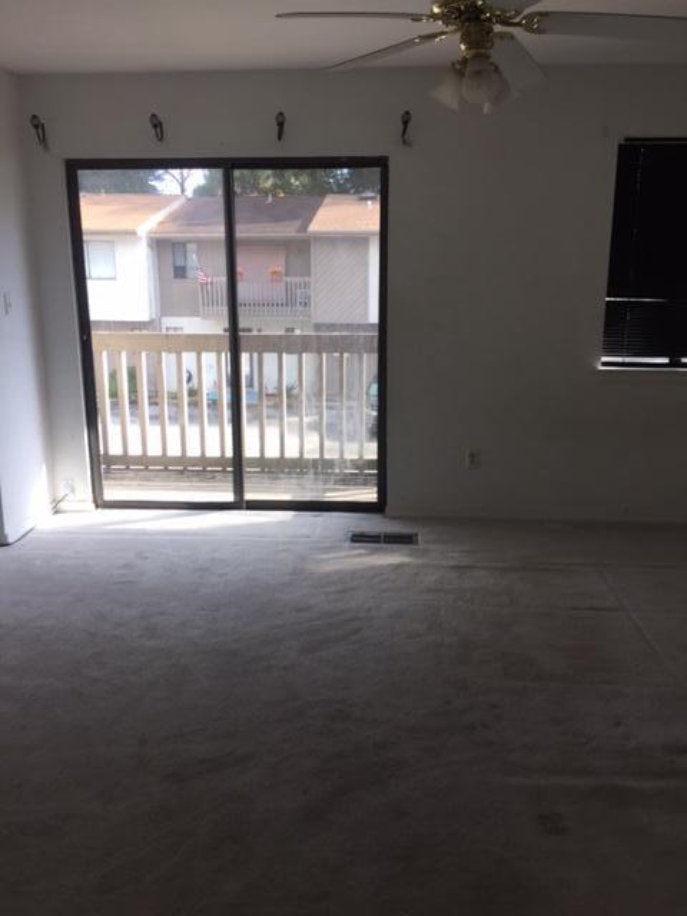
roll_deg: -0.9
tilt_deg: -11.7
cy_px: 458
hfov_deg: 48.2
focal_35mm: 29
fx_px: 767
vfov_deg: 61.7
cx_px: 344
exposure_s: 1/120
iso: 40
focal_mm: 4.15
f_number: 2.2
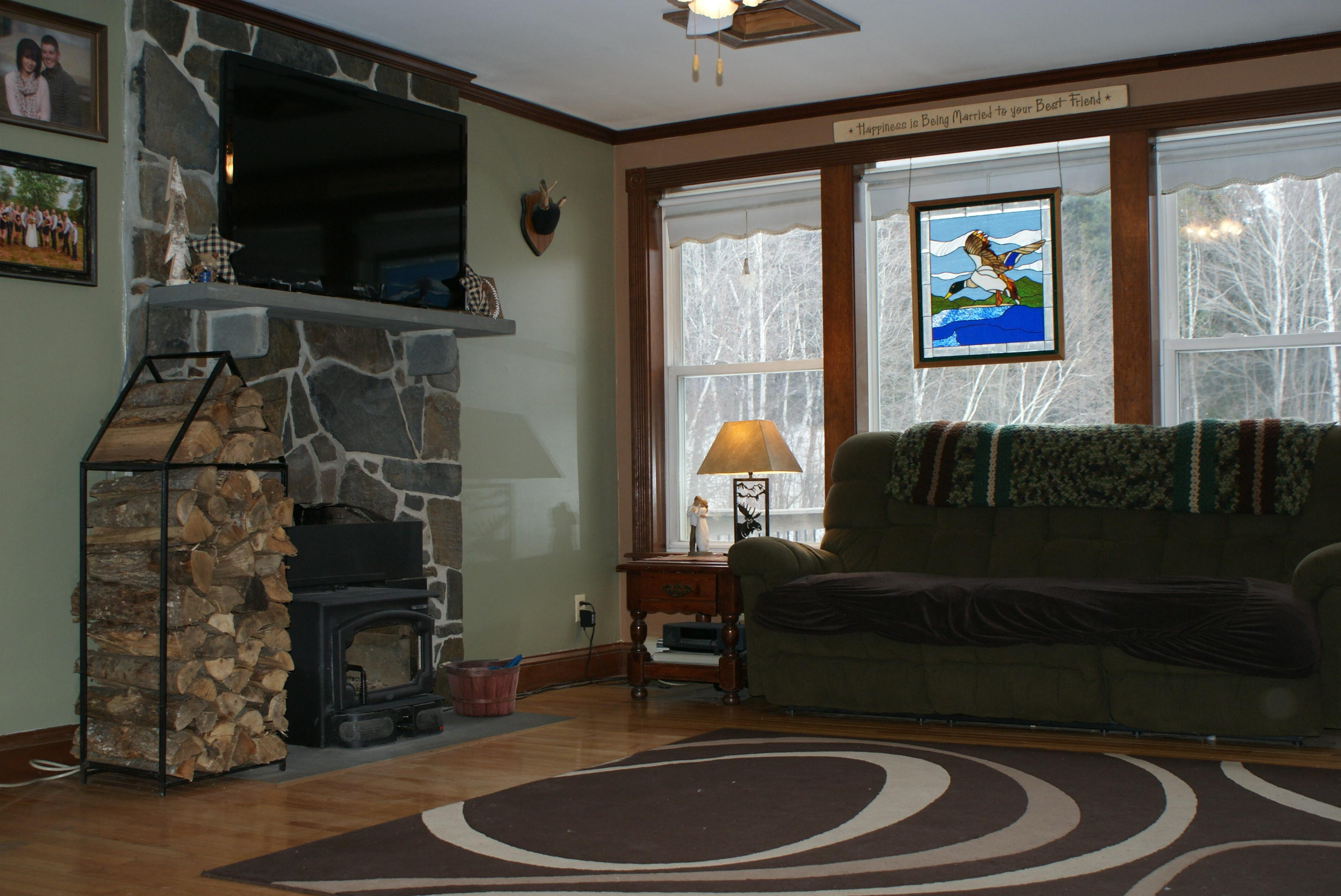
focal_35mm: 42
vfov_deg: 32.0
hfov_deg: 46.4
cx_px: 670
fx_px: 1566
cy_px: 448
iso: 250
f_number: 5
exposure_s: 1/80
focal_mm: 28
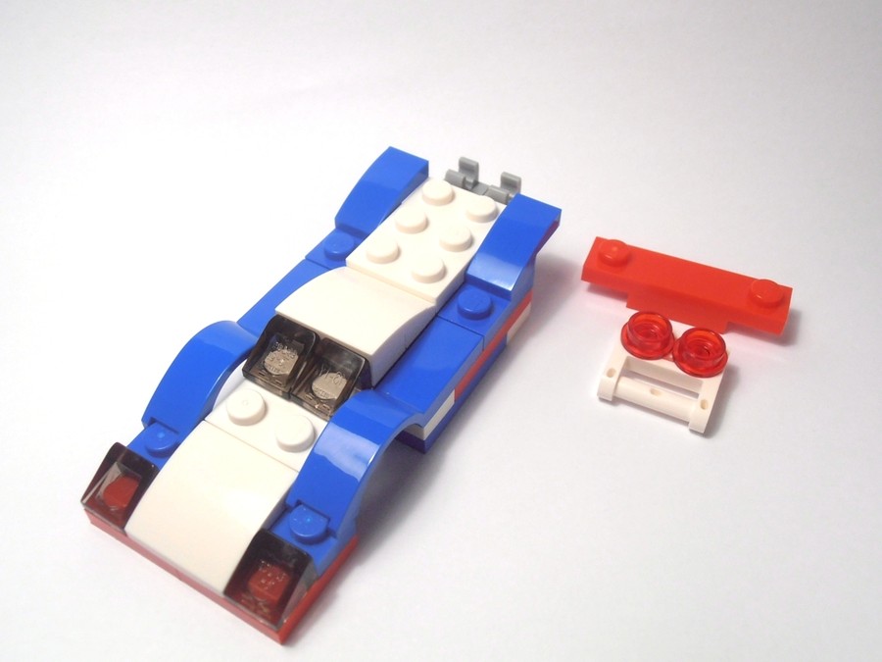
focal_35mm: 37
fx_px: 943
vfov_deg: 38.7
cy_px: 331
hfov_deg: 50.1
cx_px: 441
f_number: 3.9
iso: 80
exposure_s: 1/100
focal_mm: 6.61
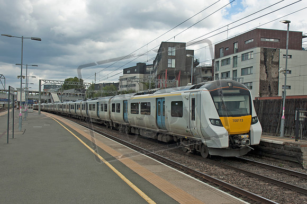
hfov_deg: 57.3
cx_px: 154
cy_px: 102
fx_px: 281
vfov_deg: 39.9
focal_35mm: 33
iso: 200
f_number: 8
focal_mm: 22
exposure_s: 1/250
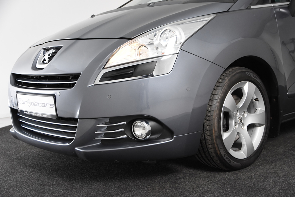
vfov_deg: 28.9
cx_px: 148
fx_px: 381
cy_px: 98
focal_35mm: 46
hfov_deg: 42.3
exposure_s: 1/80
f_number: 4.5
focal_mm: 31
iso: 1600
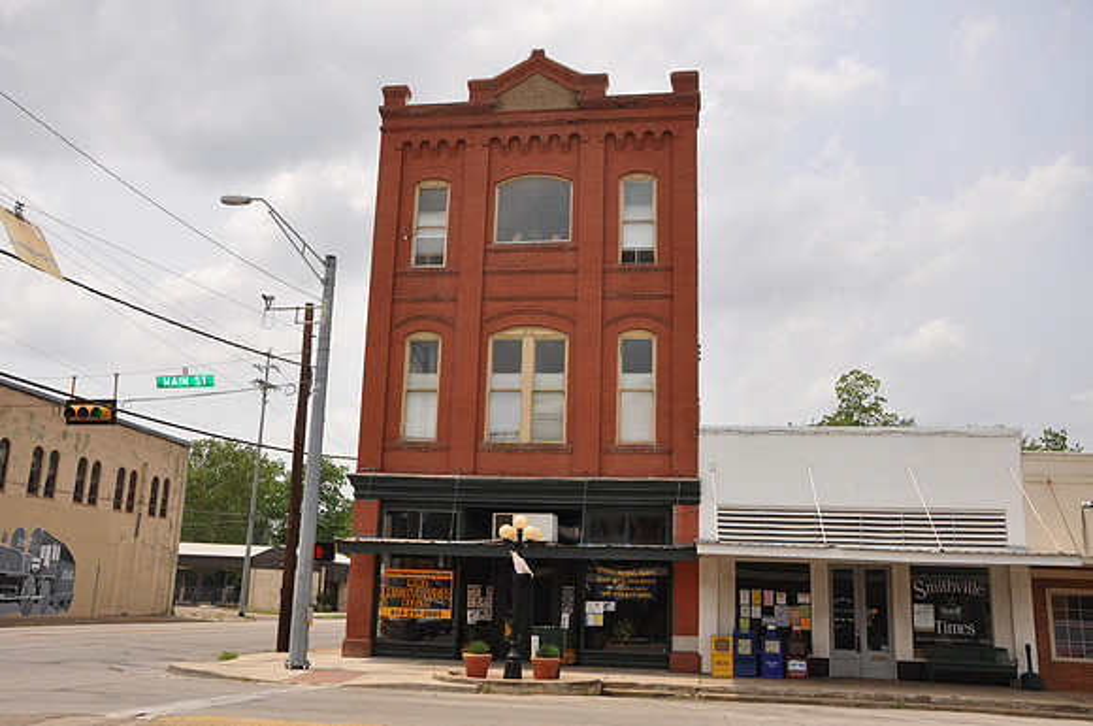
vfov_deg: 39.9
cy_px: 363
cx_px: 546
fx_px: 1001
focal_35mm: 33
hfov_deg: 57.3
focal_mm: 22
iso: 200
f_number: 7.1
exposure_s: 1/200
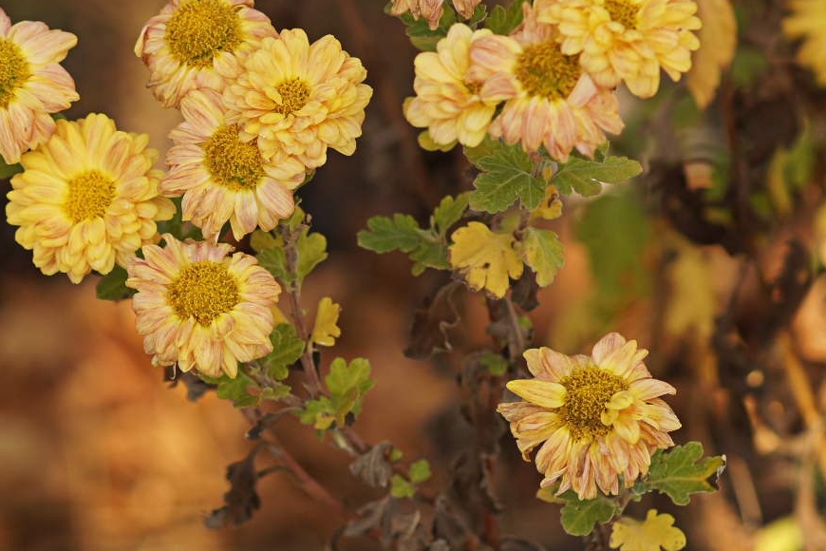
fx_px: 4749
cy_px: 224
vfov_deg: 6.6
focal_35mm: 207
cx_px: 340
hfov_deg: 9.9
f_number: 3.5
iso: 100
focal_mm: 100
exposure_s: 1/320
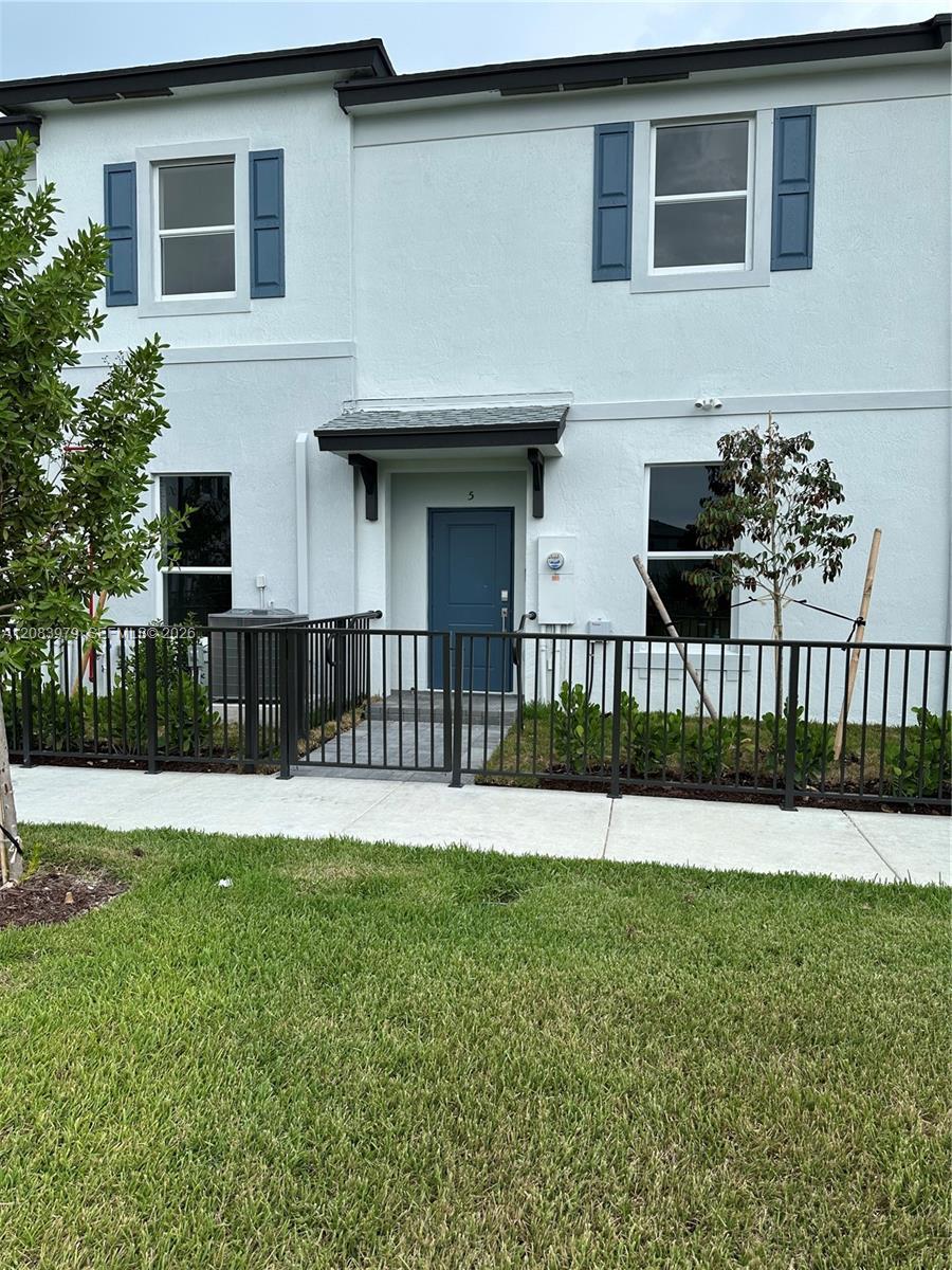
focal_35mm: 24
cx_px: 476
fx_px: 880
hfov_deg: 56.8
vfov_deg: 71.6
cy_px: 635
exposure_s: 1/1357
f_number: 1.78
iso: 80
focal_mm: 6.86
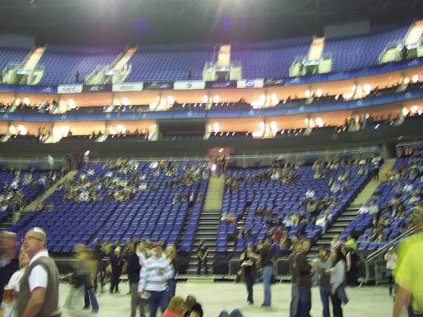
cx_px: 212
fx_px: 477
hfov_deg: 47.9
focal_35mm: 39
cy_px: 161
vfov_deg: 36.8
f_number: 2.8
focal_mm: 8
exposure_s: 1/3
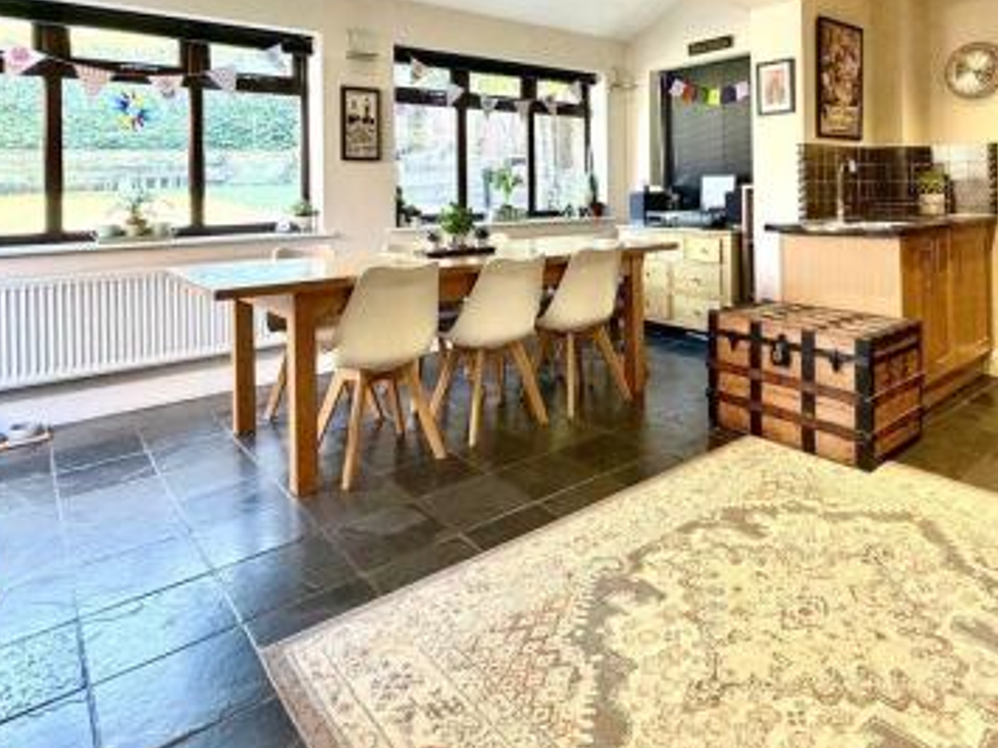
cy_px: 190
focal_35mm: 23
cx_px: 603
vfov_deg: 56.1
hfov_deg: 73.1
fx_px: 663
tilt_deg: +0.0
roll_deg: +0.6
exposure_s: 1/96
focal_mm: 2.22
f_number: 2.2
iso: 320
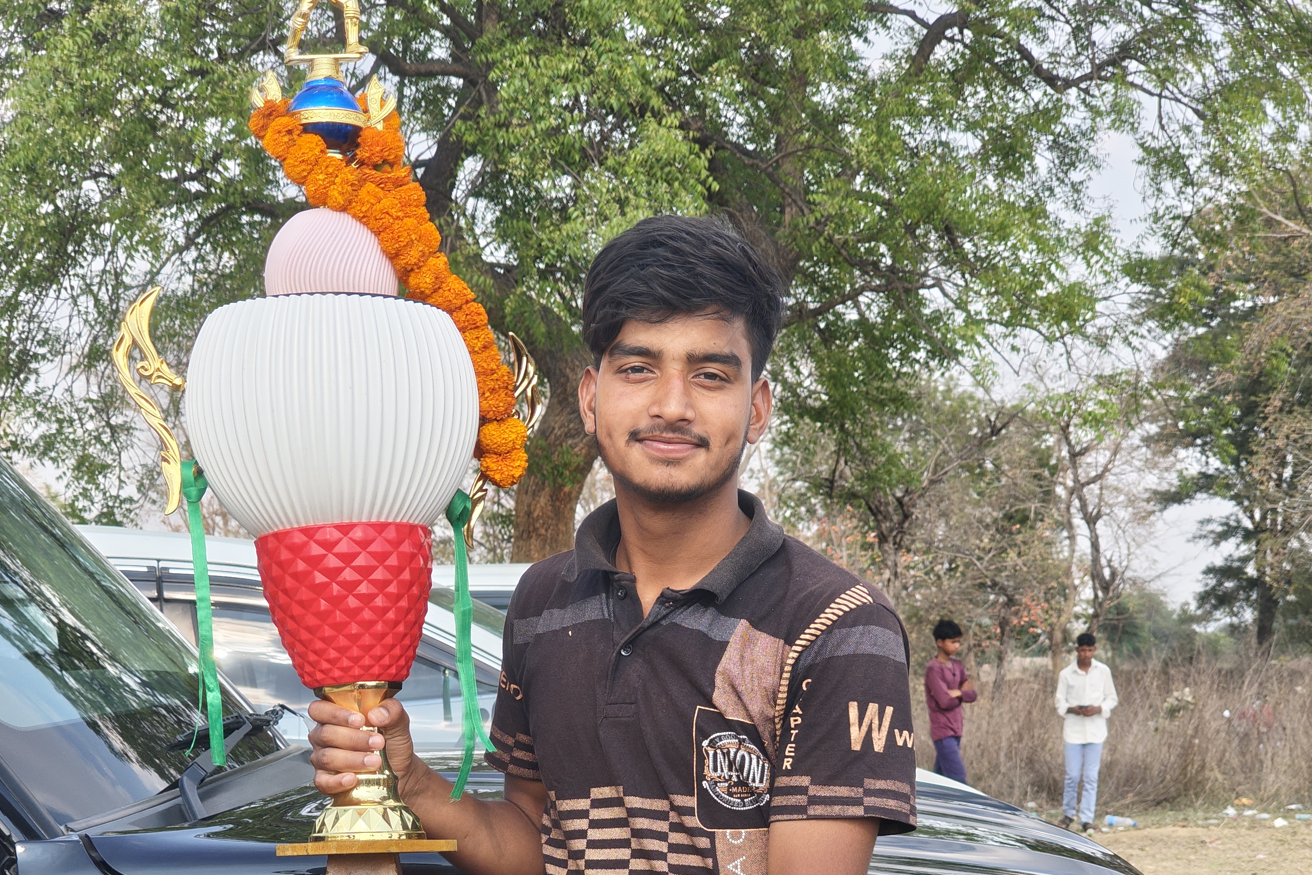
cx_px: 652
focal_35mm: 70
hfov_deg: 28.8
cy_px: 834
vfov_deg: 19.0
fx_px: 2551
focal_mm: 7.1
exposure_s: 1/819
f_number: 2
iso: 133
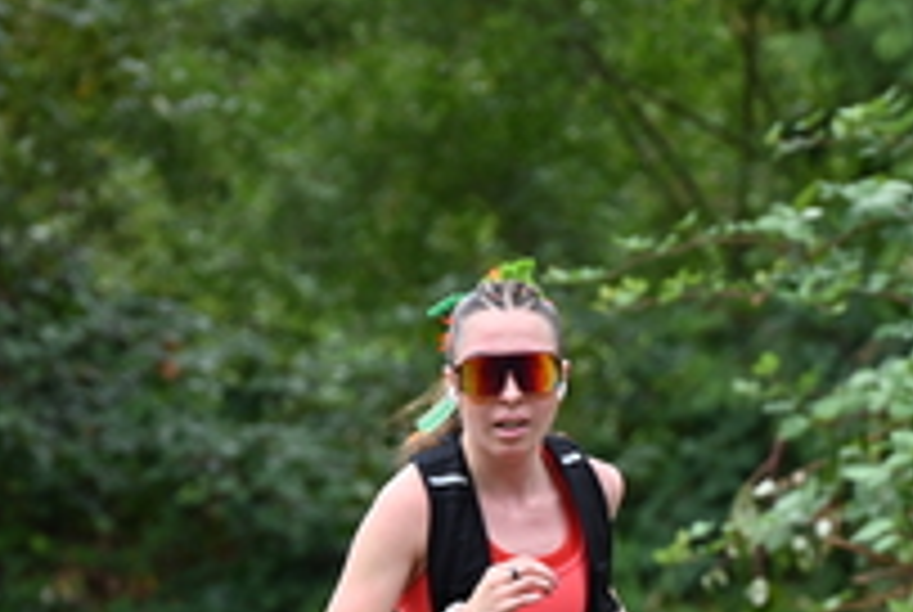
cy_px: 592
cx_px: 414
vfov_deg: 2.5
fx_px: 13740
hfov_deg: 3.8
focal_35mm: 541
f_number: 6.3
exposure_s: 1/250
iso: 450
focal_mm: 200
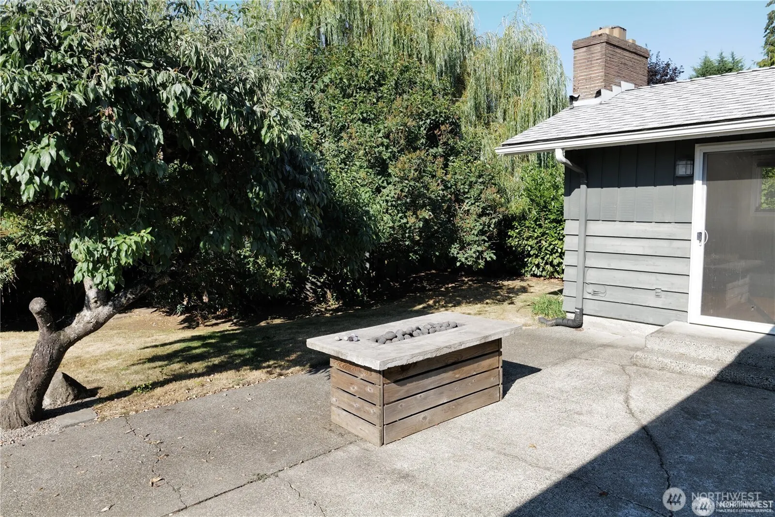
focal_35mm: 25
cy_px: 258
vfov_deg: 51.3
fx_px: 538
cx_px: 388
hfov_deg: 71.5
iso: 100
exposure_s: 1/125
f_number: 7.1
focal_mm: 25
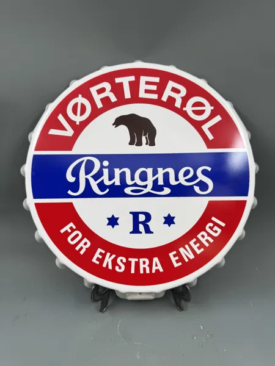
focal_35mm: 24
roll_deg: +2.2
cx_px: 138
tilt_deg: -28.4
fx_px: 254
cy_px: 183
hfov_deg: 56.8
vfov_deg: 71.6
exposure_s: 1/392
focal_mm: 6.76
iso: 80
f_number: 1.78
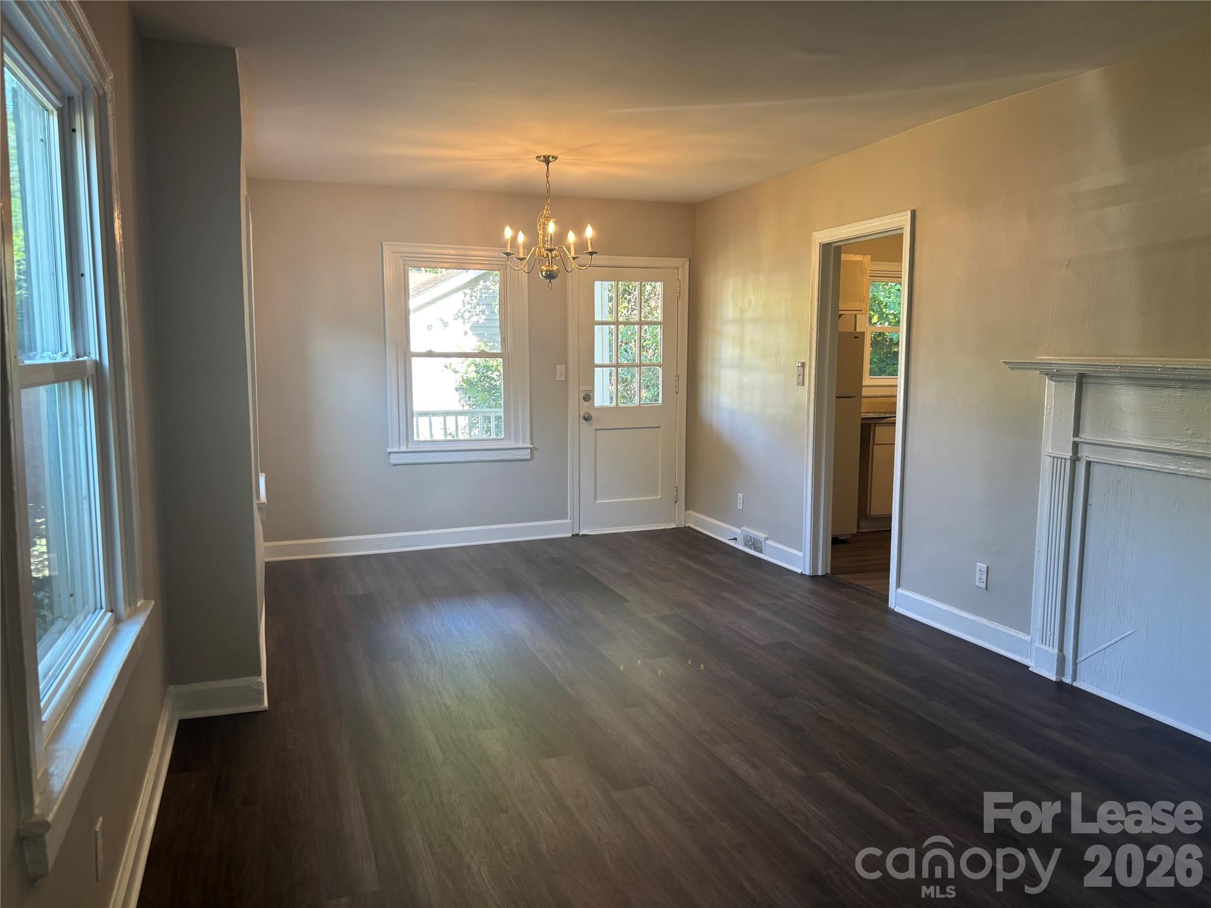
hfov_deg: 67.3
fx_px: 910
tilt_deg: -7.6
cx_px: 606
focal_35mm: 26
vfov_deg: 53.1
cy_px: 454
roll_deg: -0.4
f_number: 1.6
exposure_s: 1/60
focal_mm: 5.96
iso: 100
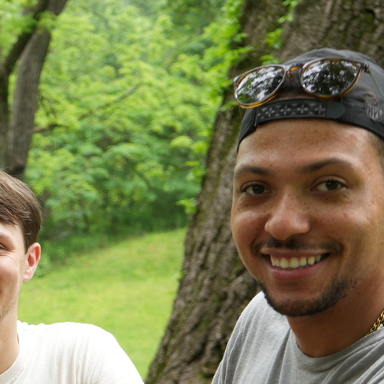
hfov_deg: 12.2
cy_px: 359
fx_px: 1719
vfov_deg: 12.6
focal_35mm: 137
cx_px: -171
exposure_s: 1/80
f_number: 5
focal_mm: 41
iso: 100
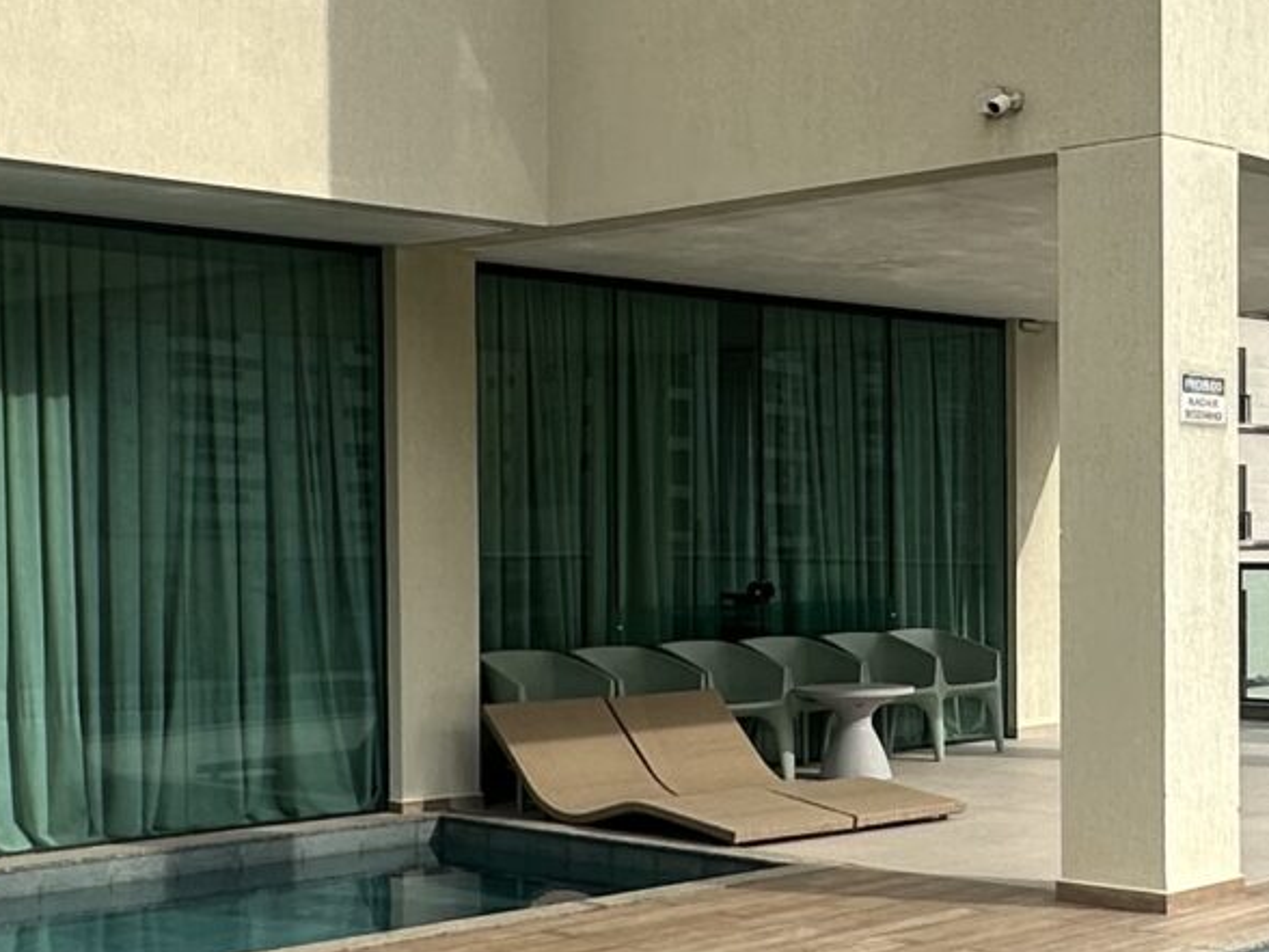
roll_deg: -0.5
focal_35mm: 61
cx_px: 1077
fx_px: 2236
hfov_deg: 30.6
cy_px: 579
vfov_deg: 24.0
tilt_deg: -1.4
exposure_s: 1/1453
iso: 50
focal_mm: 2.22
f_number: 2.2
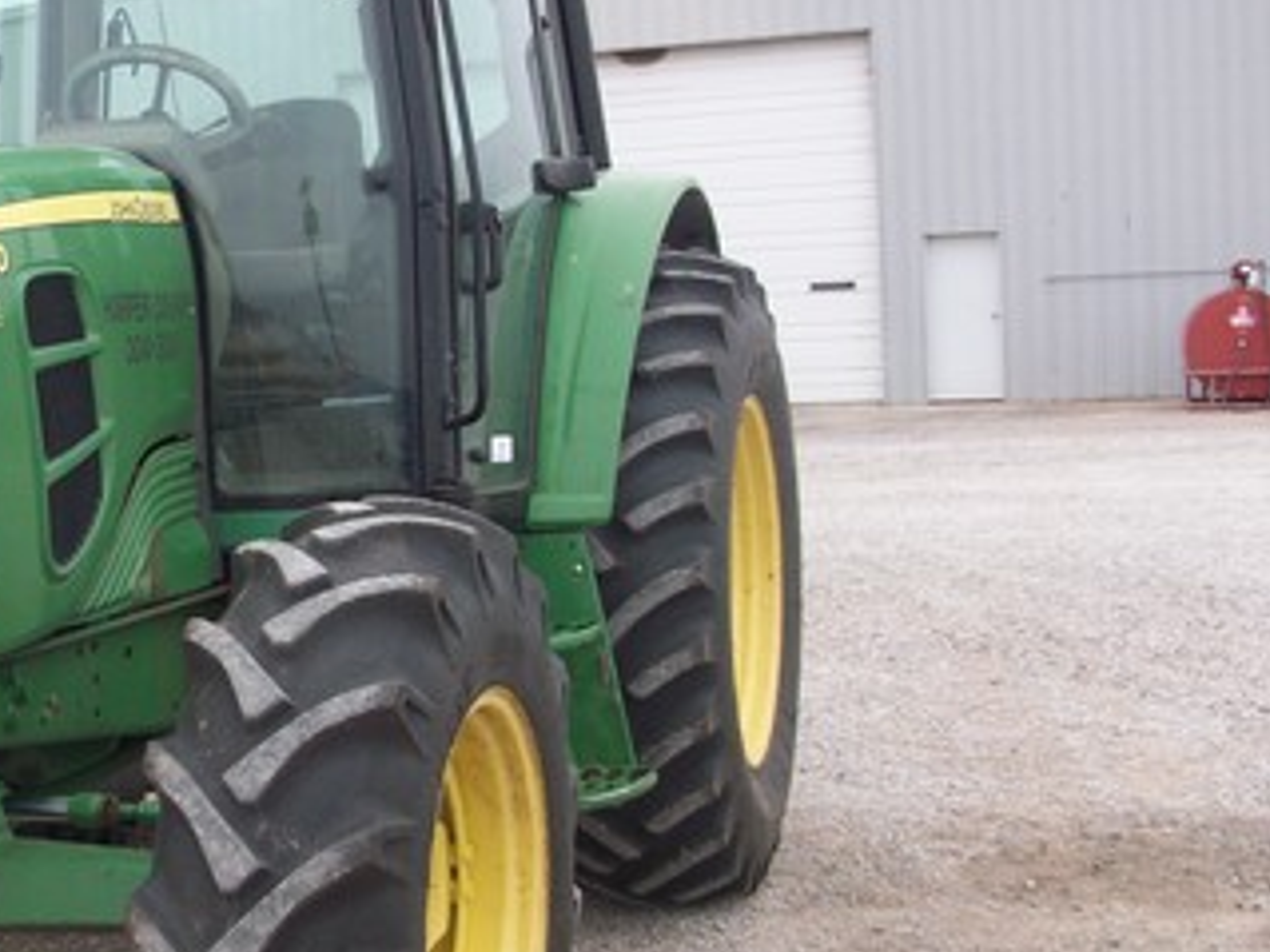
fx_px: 2127
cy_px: 446
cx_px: 195
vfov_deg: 25.2
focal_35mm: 58
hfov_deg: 32.0
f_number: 2.8
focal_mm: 5.7
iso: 64
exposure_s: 1/79.6
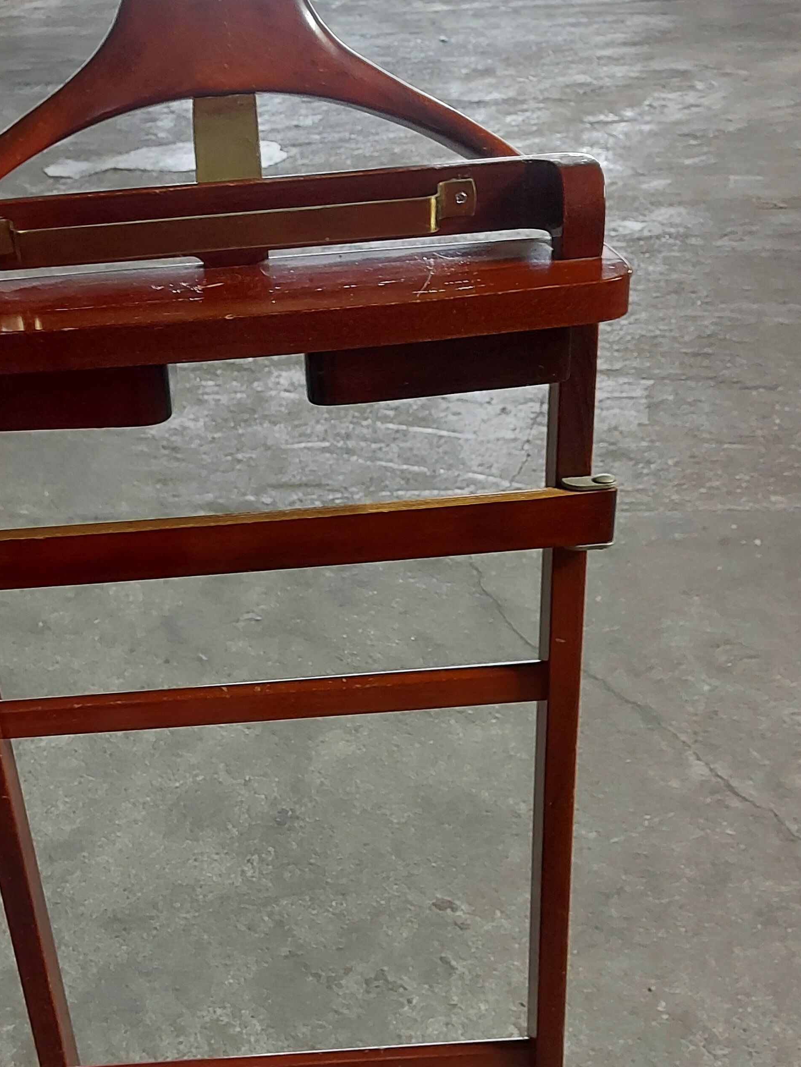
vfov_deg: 42.1
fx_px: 1357
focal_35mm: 44
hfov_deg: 32.7
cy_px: 753
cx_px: 279
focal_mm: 5.23
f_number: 1.8
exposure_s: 1/25
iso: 320
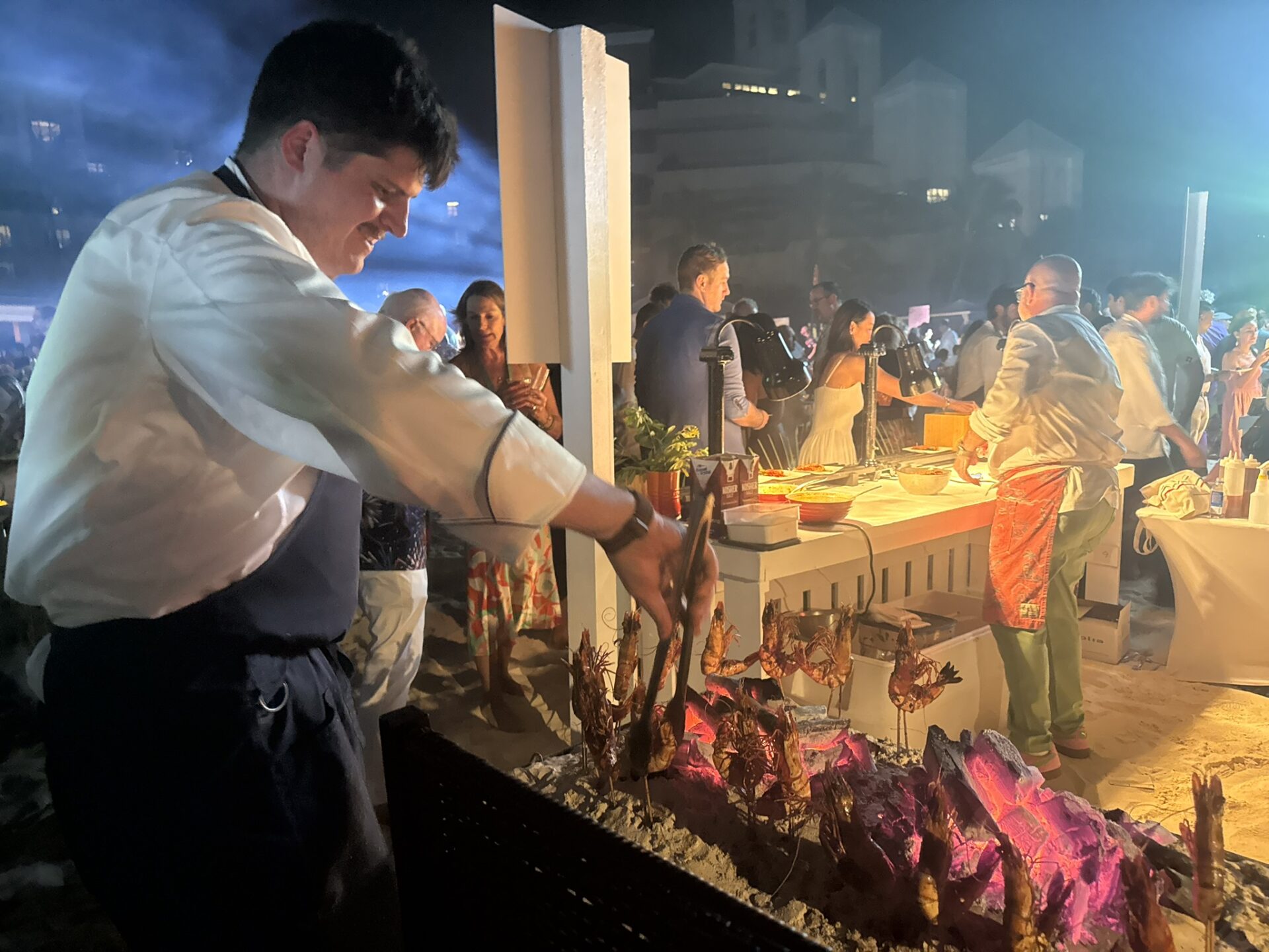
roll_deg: +1.4
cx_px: 634
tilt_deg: -8.6
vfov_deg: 56.8
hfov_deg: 71.6
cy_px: 476
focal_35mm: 24
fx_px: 880
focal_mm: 6.76
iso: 1000
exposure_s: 1/40
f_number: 1.78
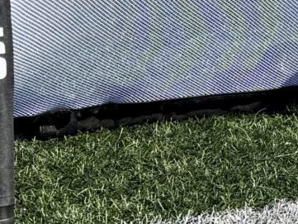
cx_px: 371
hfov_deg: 11.6
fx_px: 1430
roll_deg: +1.2
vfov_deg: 8.6
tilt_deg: +1.6
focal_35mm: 166
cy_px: -166
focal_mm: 6.76
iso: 80
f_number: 1.78
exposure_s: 1/3802
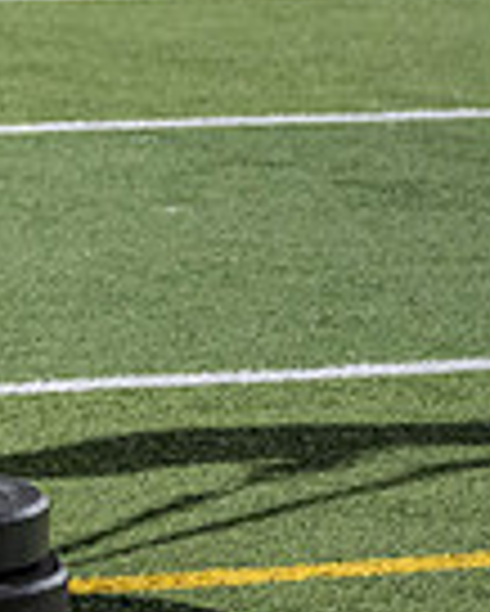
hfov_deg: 4.7
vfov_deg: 5.9
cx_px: -611
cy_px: 36
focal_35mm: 325
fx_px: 5885
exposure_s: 1/125
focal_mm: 64
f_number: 2.8
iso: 2000
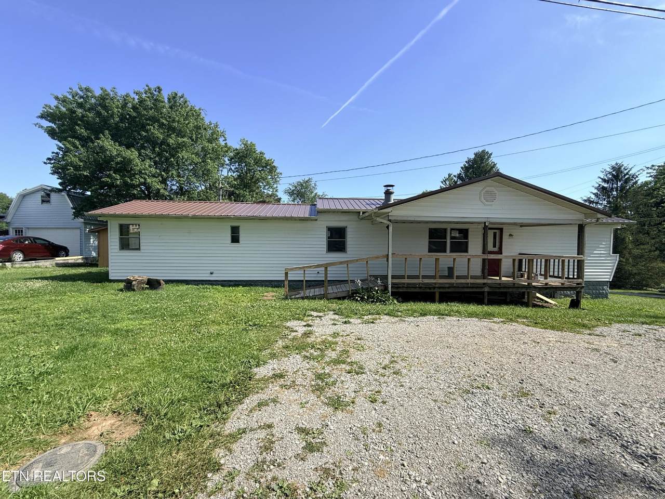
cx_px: 332
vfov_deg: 85.7
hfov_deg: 102.1
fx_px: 269
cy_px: 250
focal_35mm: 14
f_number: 2.2
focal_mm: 2.22
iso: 50
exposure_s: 1/1125
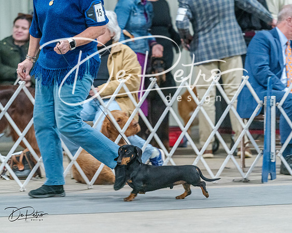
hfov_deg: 8.6
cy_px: 116
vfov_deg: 6.9
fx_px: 1946
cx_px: 146
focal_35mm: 225
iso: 6400
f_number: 3.5
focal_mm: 200
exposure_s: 1/200
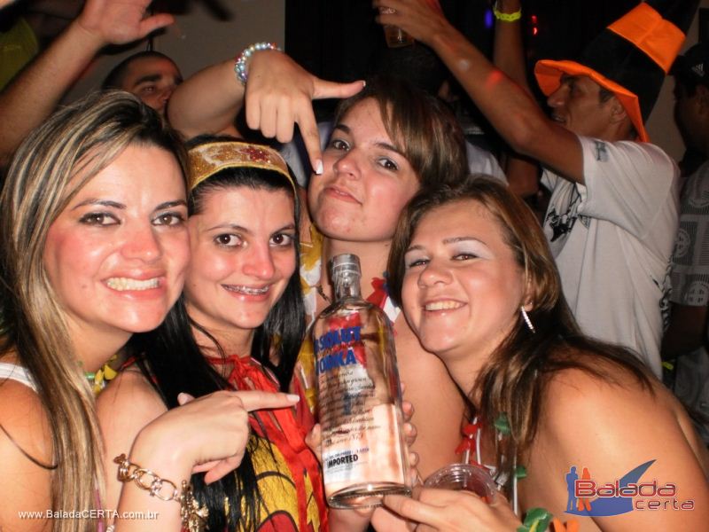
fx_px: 737
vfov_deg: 39.7
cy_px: 266
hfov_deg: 51.4
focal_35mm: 36
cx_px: 354
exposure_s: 1/30
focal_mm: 6.3
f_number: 3.1
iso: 125
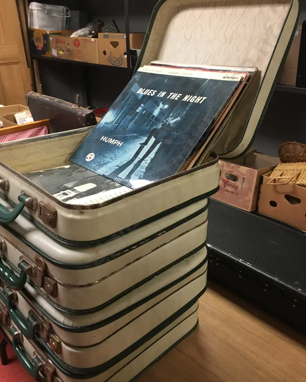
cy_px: 196
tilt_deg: -26.1
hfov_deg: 47.1
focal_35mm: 31
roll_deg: -0.1
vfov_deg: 57.2
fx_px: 351
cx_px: 151
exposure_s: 1/17
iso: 64
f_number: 2.2
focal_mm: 4.15
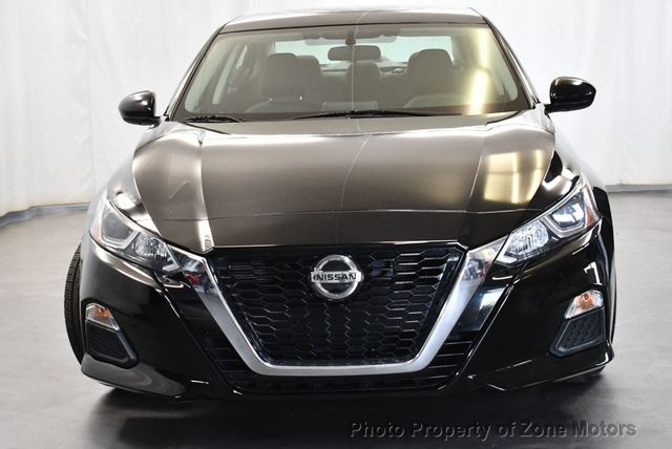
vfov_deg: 20.1
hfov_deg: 29.6
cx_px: 336
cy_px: 224
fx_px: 1270
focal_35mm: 68
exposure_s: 1/125
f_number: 4.5
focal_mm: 34
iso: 2200
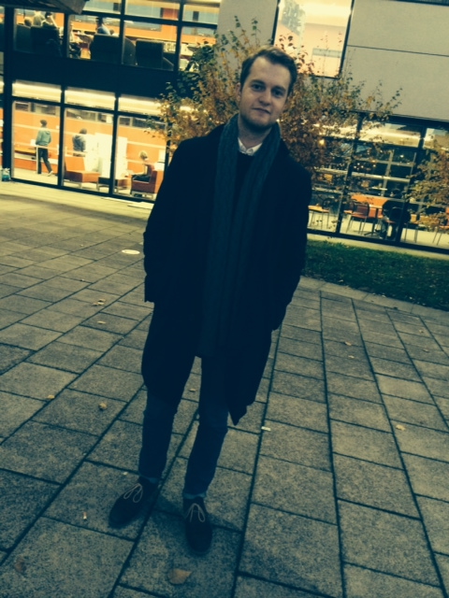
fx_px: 519
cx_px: 224
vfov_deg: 60.0
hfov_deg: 46.8
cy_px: 299
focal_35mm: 30
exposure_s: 1/15
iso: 400
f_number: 2.2
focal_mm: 4.12
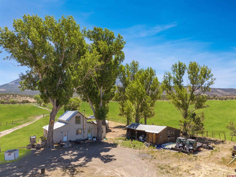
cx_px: 118
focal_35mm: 24
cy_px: 88
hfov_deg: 71.6
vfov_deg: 56.8
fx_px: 164
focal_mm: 12.29
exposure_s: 1/50
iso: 100
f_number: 2.8
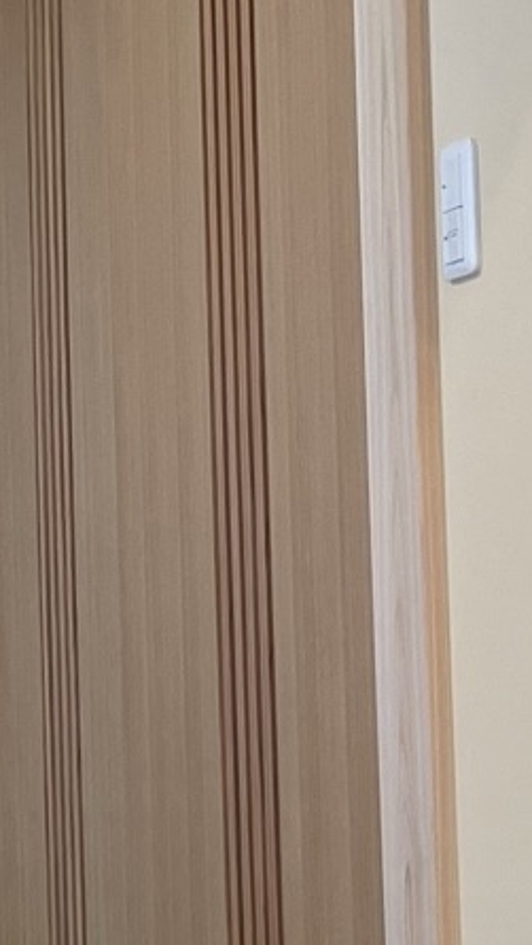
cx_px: -1009
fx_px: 3259
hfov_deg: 8.1
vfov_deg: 16.5
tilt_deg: +4.6
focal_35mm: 130
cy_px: 456
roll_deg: +0.1
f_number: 1.6
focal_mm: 4.2
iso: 100
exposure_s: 1/120
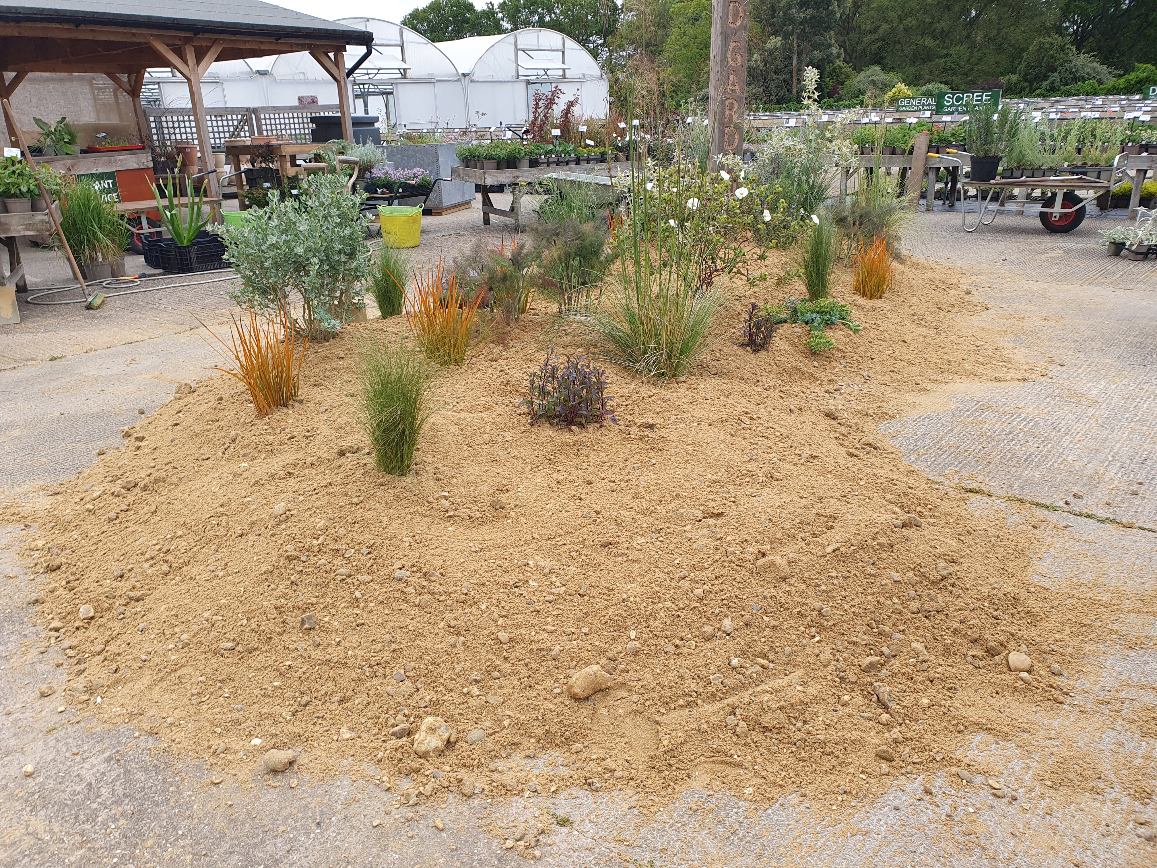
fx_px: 869
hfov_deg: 67.3
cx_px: 578
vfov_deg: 53.1
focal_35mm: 26
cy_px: 434
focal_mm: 4.32
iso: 50
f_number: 2.4
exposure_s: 1/548
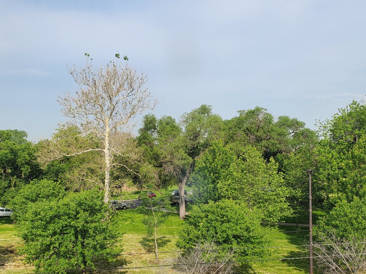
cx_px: 173
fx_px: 381
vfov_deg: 39.4
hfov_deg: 51.3
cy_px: 171
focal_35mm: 36
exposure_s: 1/1024
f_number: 2.4
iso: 50
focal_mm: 4.3
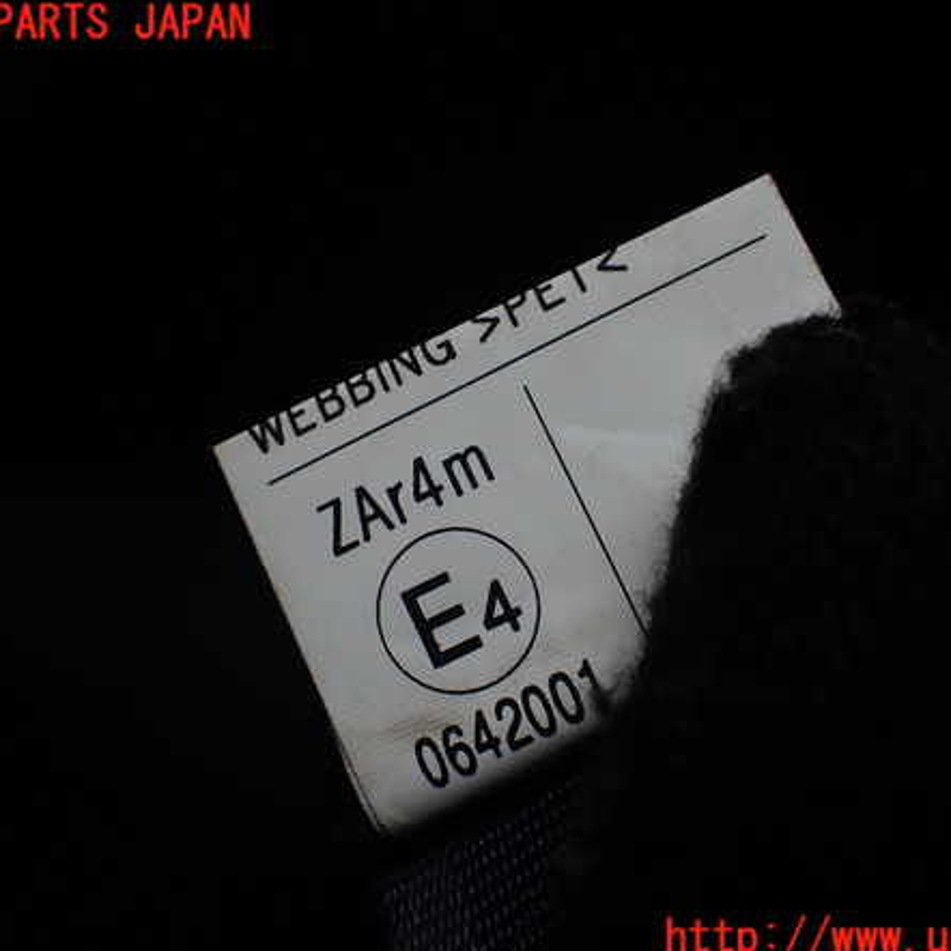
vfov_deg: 46.0
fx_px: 1119
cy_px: 482
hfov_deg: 46.0
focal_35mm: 36
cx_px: 506
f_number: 3.2
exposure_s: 1/160
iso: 100
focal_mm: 5.4
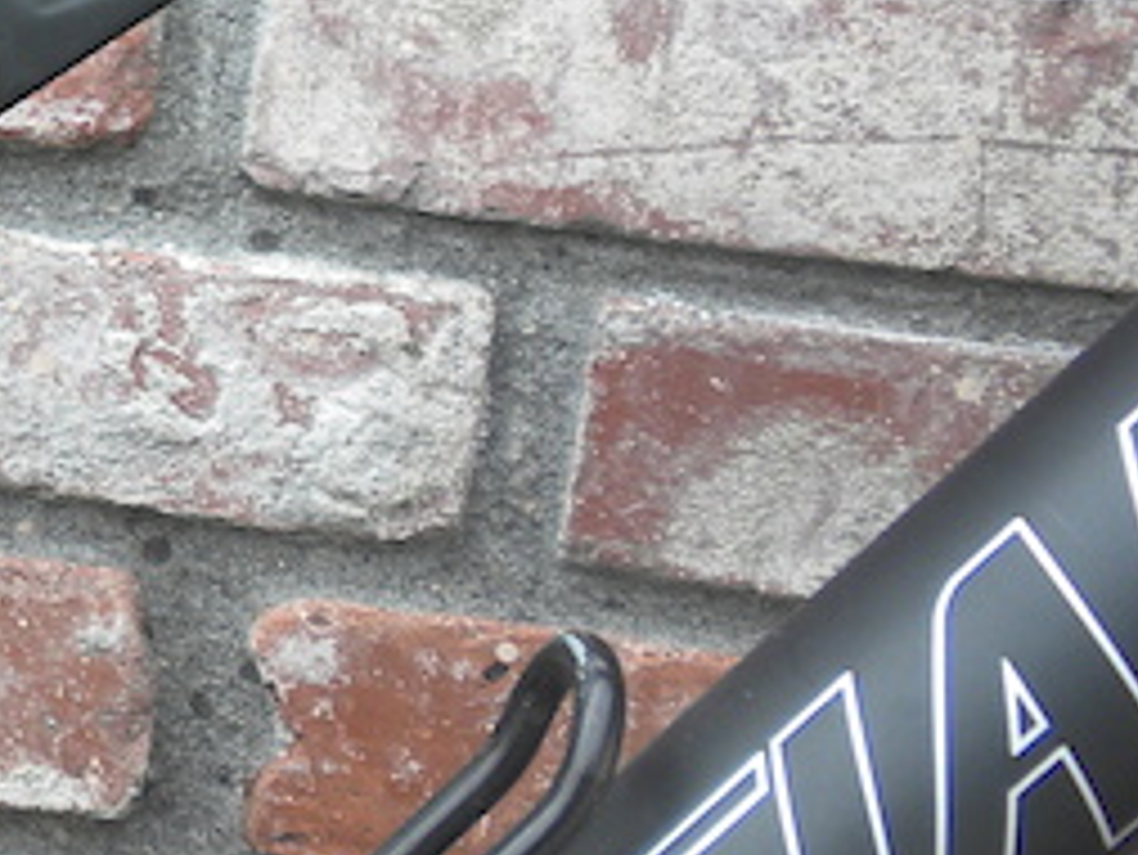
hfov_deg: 15.4
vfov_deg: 12.6
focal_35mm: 117
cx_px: -630
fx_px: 3848
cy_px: 99
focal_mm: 6.6
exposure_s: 1/113
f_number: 3.5
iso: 64
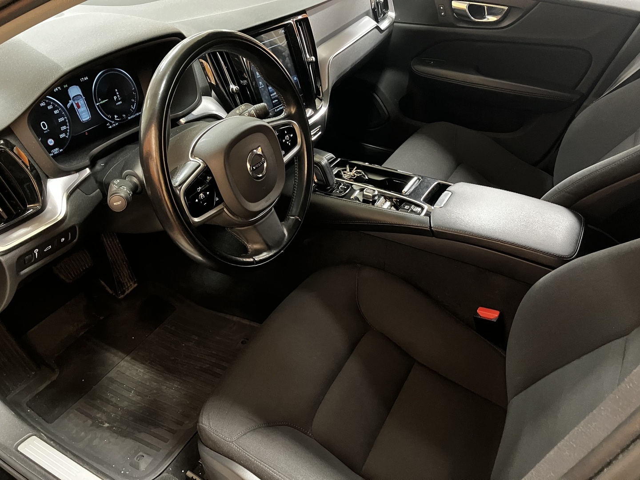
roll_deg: -2.1
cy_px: 240
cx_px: 320
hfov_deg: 63.4
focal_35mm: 28
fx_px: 518
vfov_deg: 49.7
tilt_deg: -37.2
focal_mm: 3.99
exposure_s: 1/20
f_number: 1.8
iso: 640
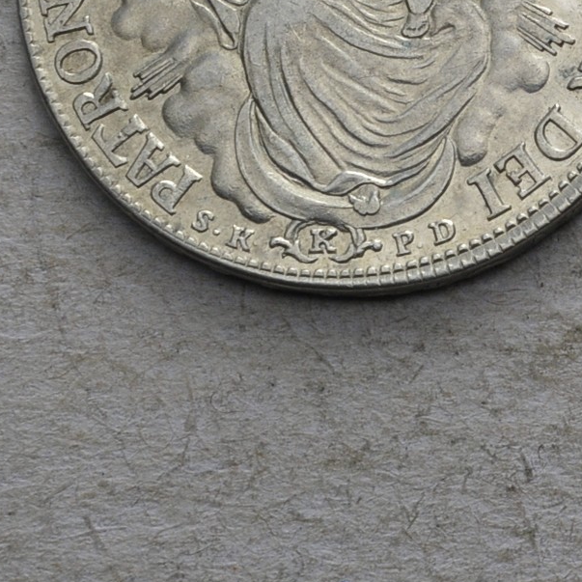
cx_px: 1100
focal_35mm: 208
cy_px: -55
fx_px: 3957
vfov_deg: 8.3
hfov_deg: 8.1
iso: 400
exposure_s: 1/250
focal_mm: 40
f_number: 14
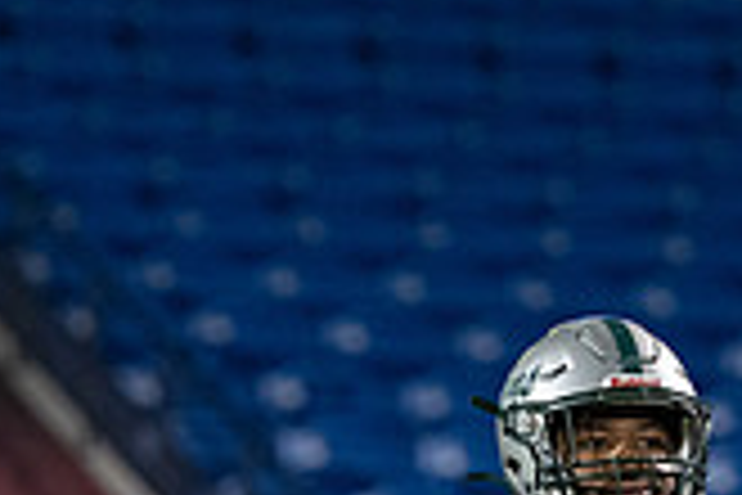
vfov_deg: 2.3
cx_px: 585
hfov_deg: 3.5
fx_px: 12201
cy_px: 763
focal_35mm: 592
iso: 4000
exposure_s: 1/1000
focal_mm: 168
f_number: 3.2
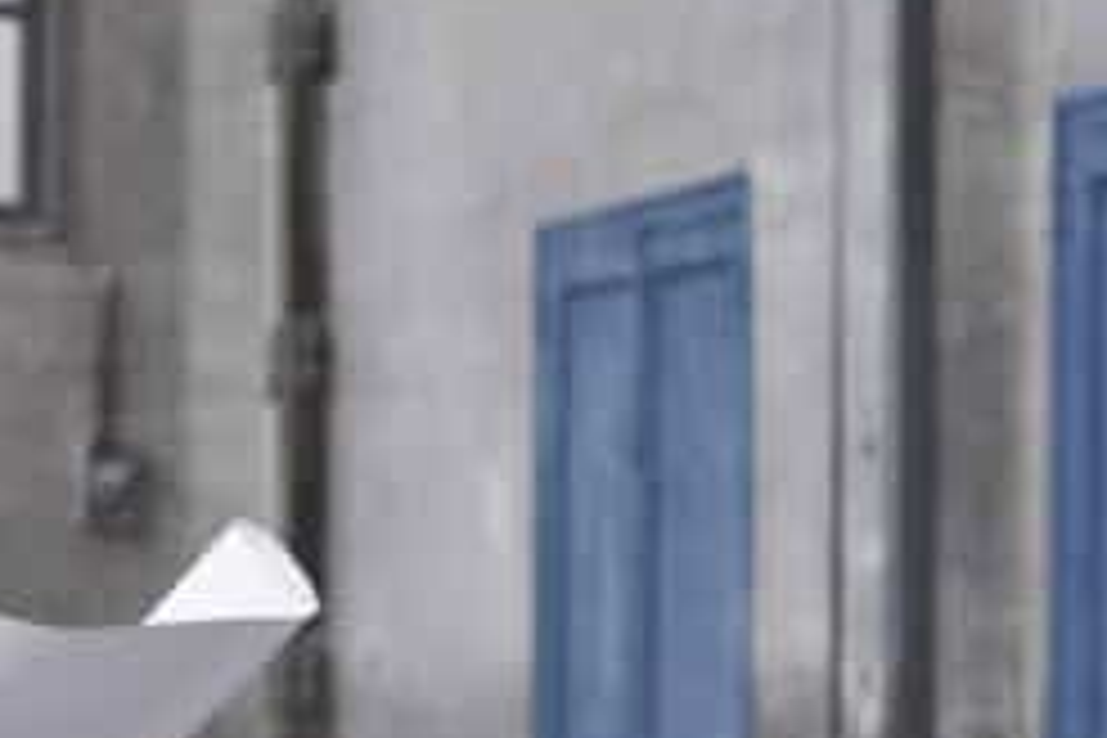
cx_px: -796
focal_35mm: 208
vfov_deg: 6.6
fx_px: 6395
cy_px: 828
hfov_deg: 9.5
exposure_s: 1/160
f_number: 4.5
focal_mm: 50
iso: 1000
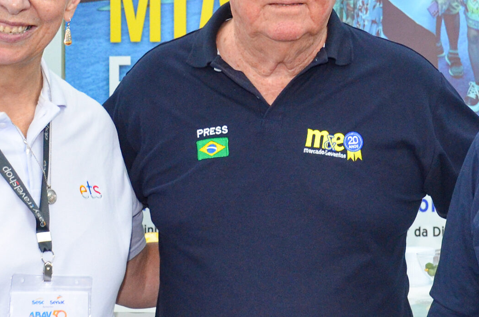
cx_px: 473
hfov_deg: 24.1
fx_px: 1076
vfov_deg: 16.8
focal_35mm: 81
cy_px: 182
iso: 800
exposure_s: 1/60
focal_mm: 22
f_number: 3.5
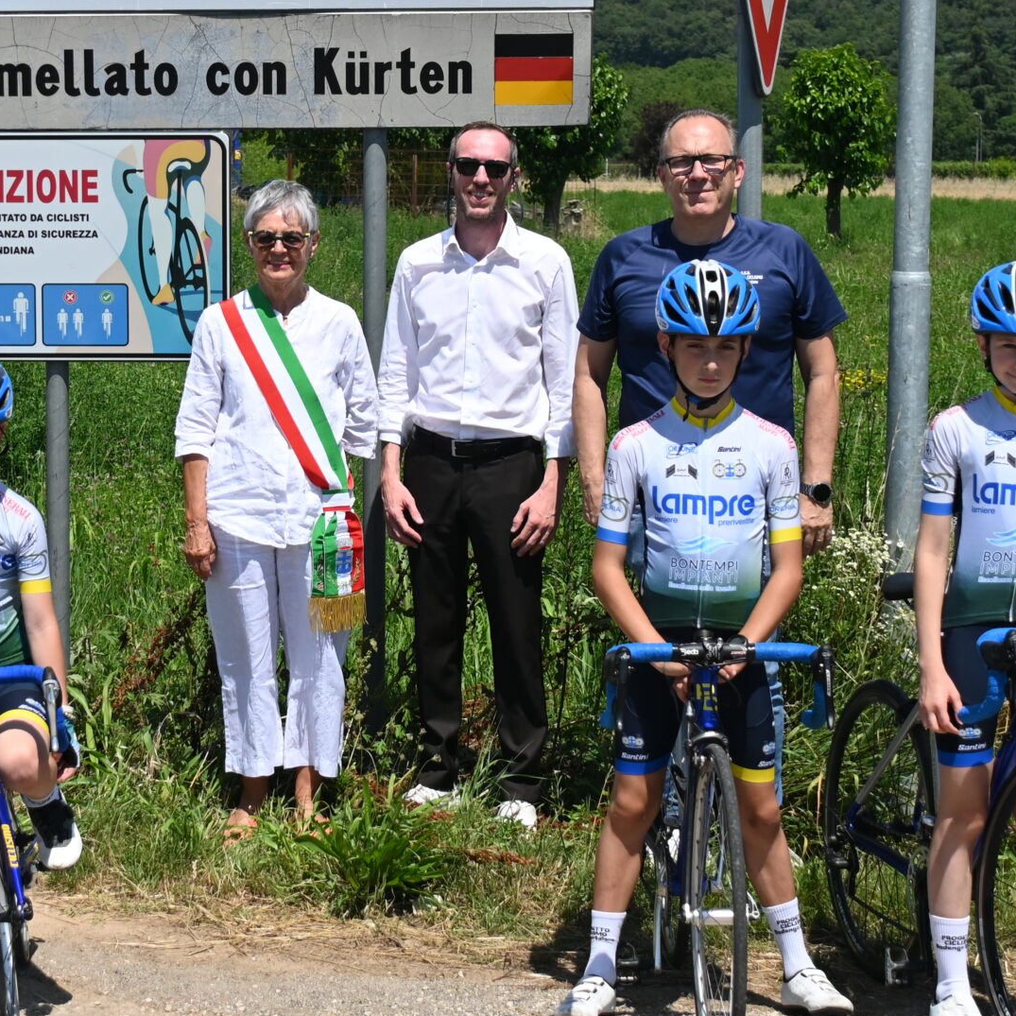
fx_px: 2823
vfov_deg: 20.3
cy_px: 331
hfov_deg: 20.2
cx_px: 231
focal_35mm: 85
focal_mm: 28
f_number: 4
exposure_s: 1/4000
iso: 320
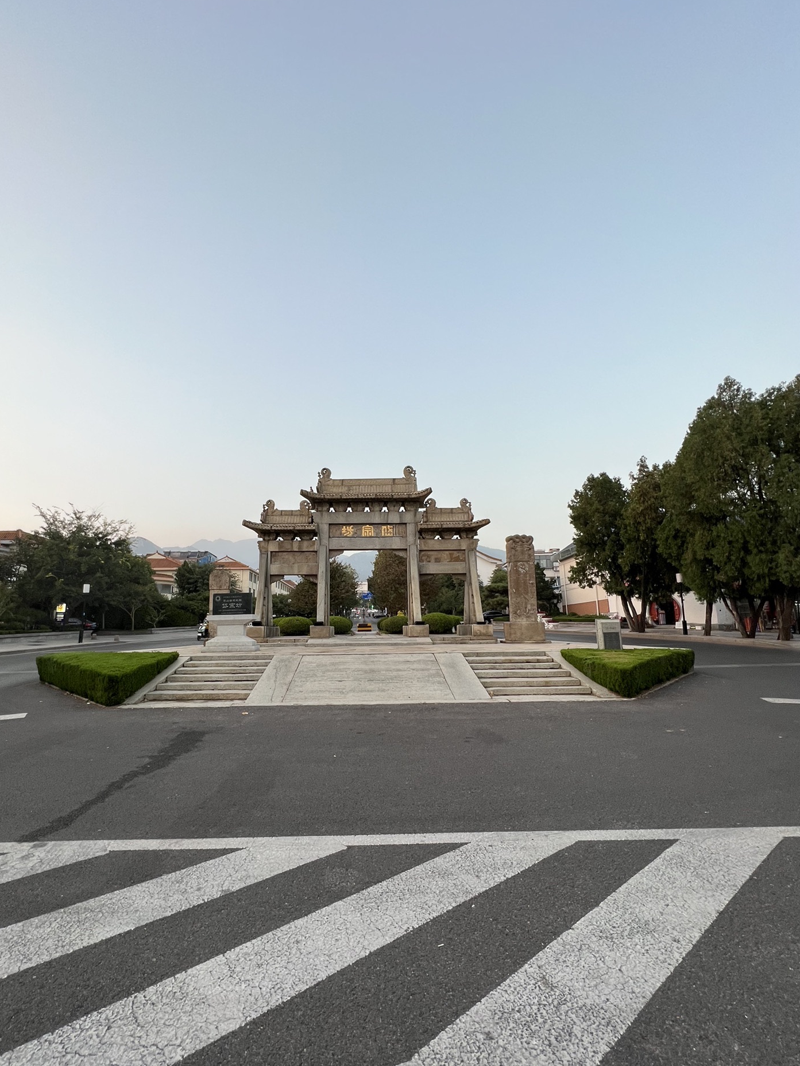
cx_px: 373
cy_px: 557
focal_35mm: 14
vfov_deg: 102.0
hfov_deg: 85.6
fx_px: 431
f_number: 1.8
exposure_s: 1/99
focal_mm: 1.57
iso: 40
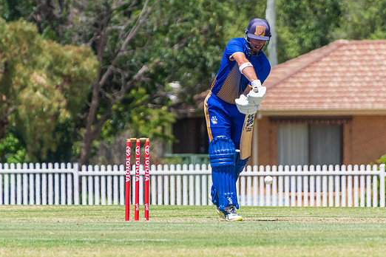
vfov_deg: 1.4
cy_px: 123
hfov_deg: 2.1
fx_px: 10646
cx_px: 201
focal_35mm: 993
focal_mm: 400
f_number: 6.3
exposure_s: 1/2500
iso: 400
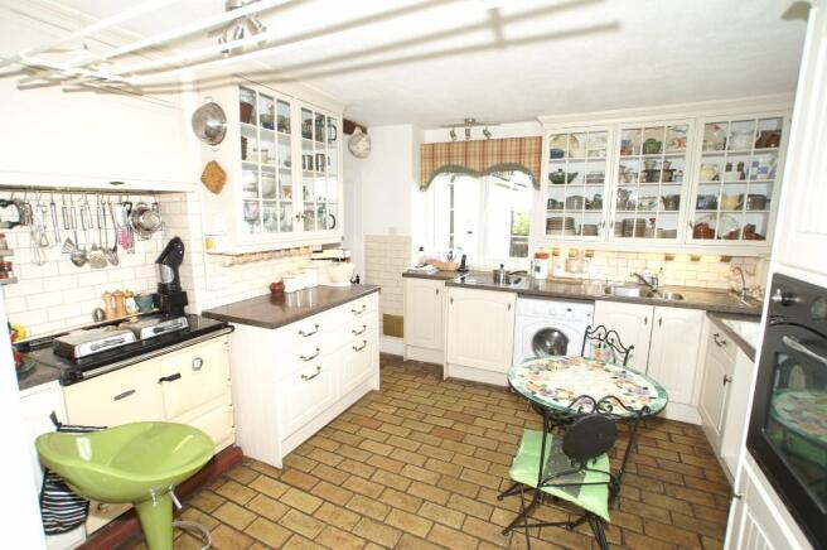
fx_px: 516
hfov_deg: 77.4
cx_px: 414
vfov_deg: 56.0
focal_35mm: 22
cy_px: 275
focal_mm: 15
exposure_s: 1/60
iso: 200
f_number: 4.5
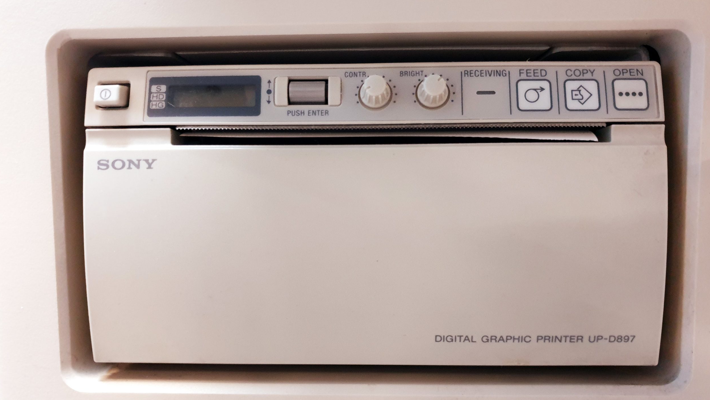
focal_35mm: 29
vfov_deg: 40.1
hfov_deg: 66.1
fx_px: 546
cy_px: 220
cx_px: 352
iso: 320
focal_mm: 4.3
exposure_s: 1/25
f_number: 1.5
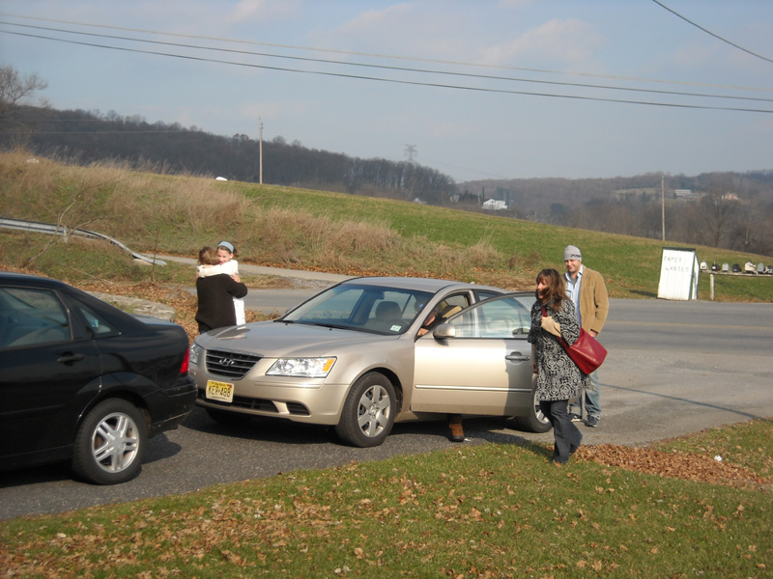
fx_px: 1518
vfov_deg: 21.6
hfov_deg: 28.6
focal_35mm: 68
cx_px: 386
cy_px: 290
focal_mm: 11.02
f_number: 7.3
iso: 64
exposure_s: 1/176
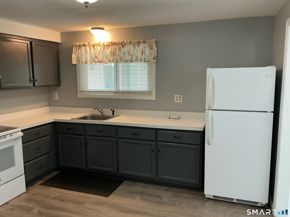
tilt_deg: -9.9
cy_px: 108
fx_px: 243
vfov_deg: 48.2
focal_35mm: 29
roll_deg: +0.5
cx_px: 145
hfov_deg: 61.7
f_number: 1.8
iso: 125
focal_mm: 3
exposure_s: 1/60
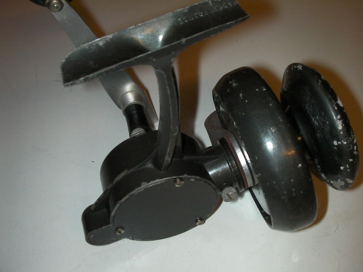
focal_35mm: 39
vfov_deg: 36.8
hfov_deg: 47.9
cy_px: 135
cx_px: 181
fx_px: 409
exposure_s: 1/30
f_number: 5.6
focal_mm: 6.3
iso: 200
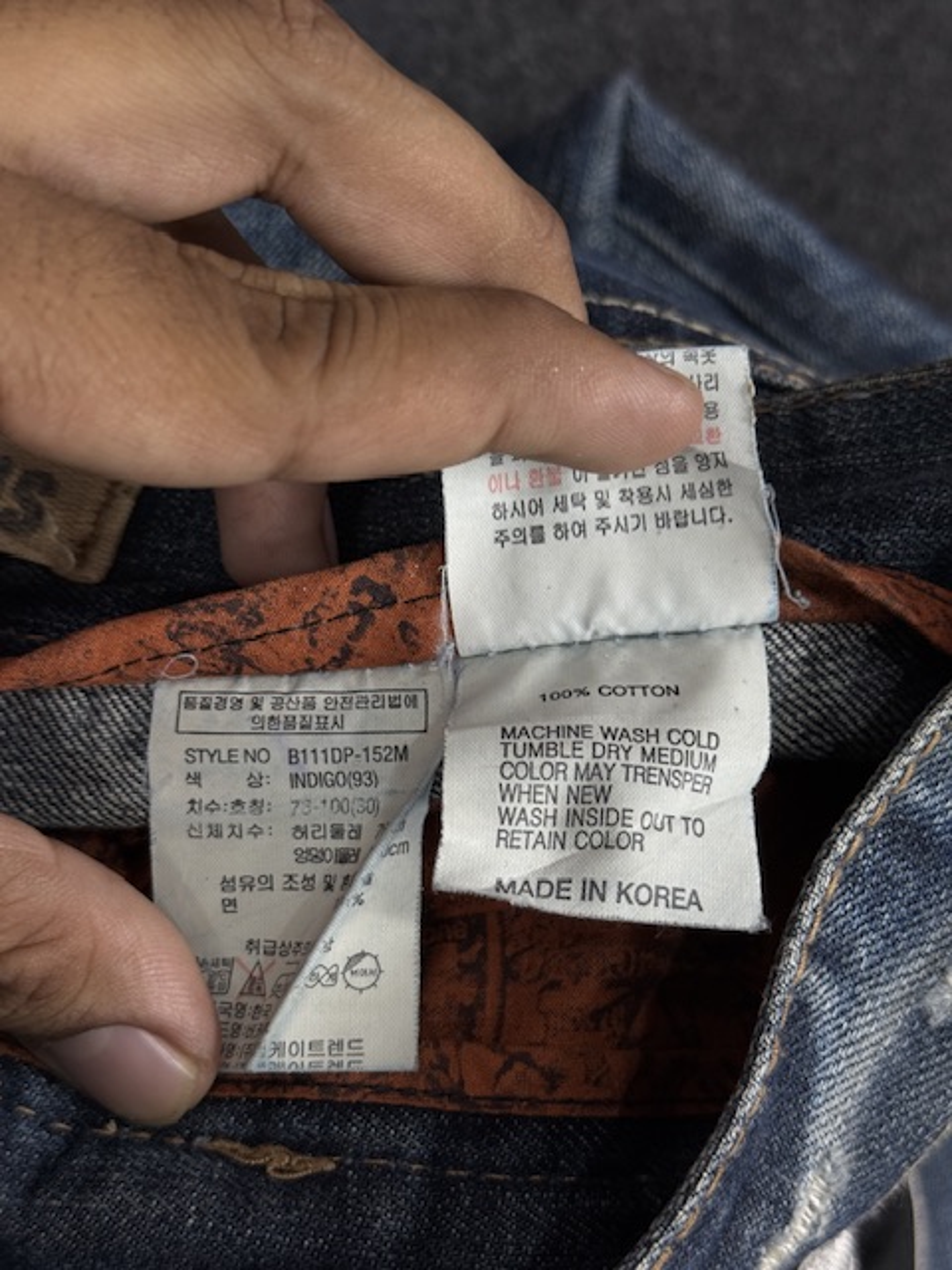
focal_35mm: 48
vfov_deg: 39.7
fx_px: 1760
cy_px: 635
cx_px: 476
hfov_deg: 30.3
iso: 64
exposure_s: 1/100
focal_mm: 6.76
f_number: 1.78
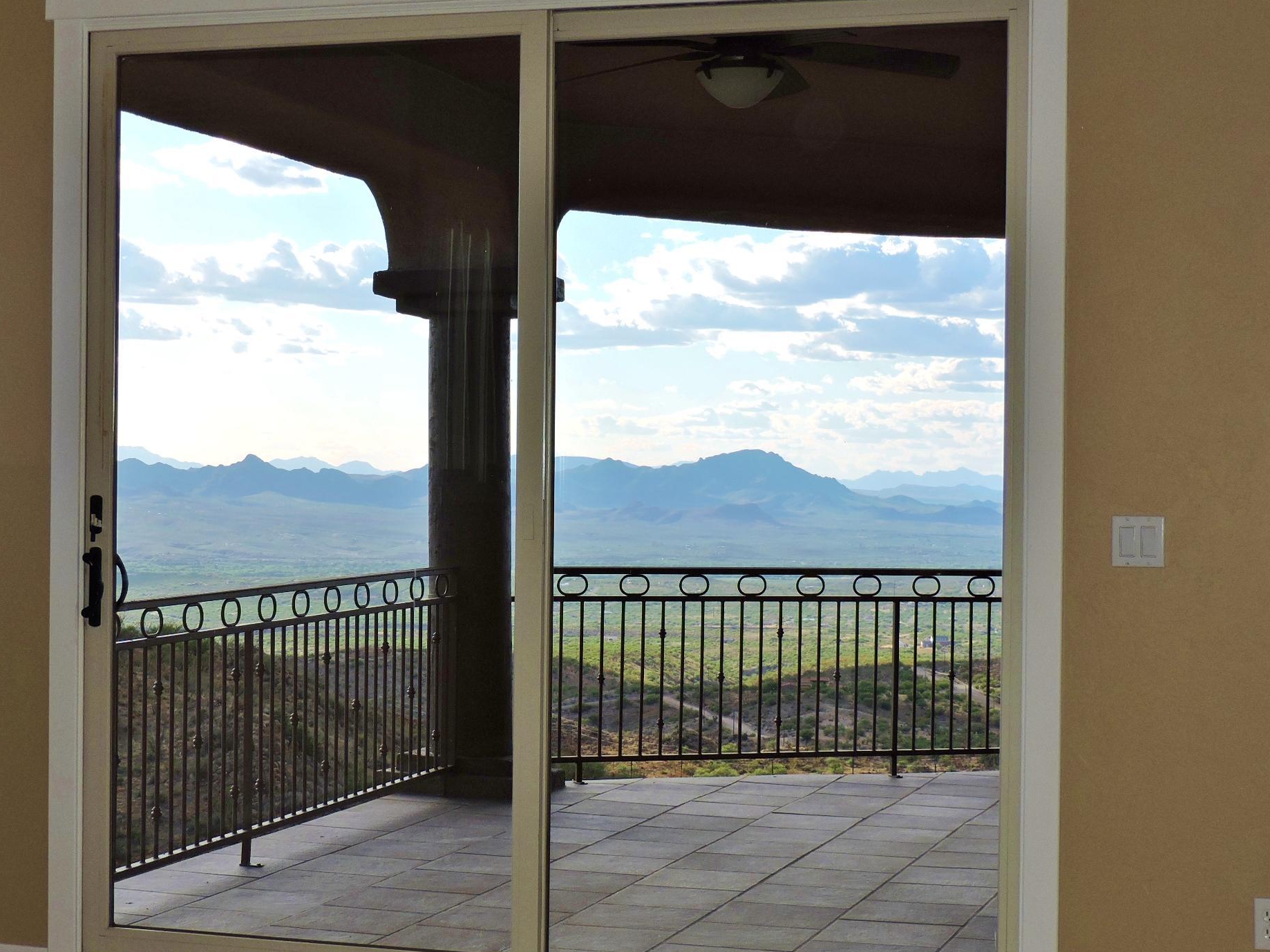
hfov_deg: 28.5
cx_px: 516
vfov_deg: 21.6
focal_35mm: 68
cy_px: 487
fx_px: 2494
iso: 100
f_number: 3.7
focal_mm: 9.8
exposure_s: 1/640
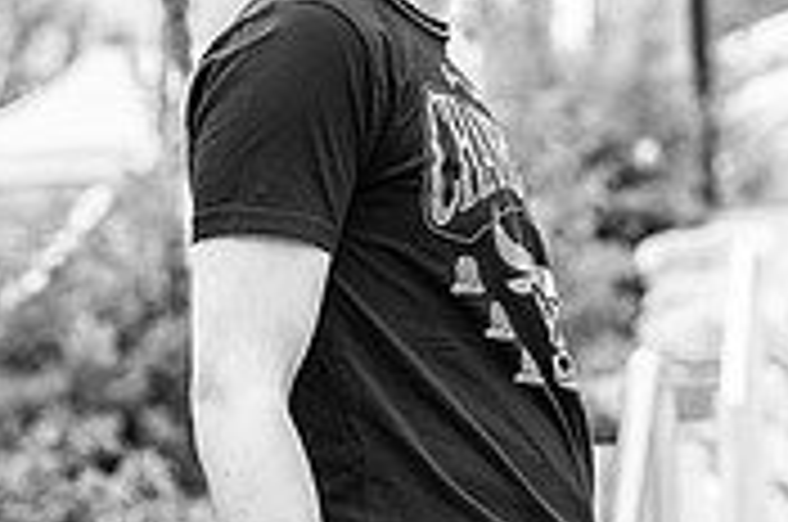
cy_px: 122
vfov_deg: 6.2
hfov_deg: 9.4
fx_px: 4785
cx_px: 504
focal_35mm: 219
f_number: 3.5
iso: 50
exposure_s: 1/125
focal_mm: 85
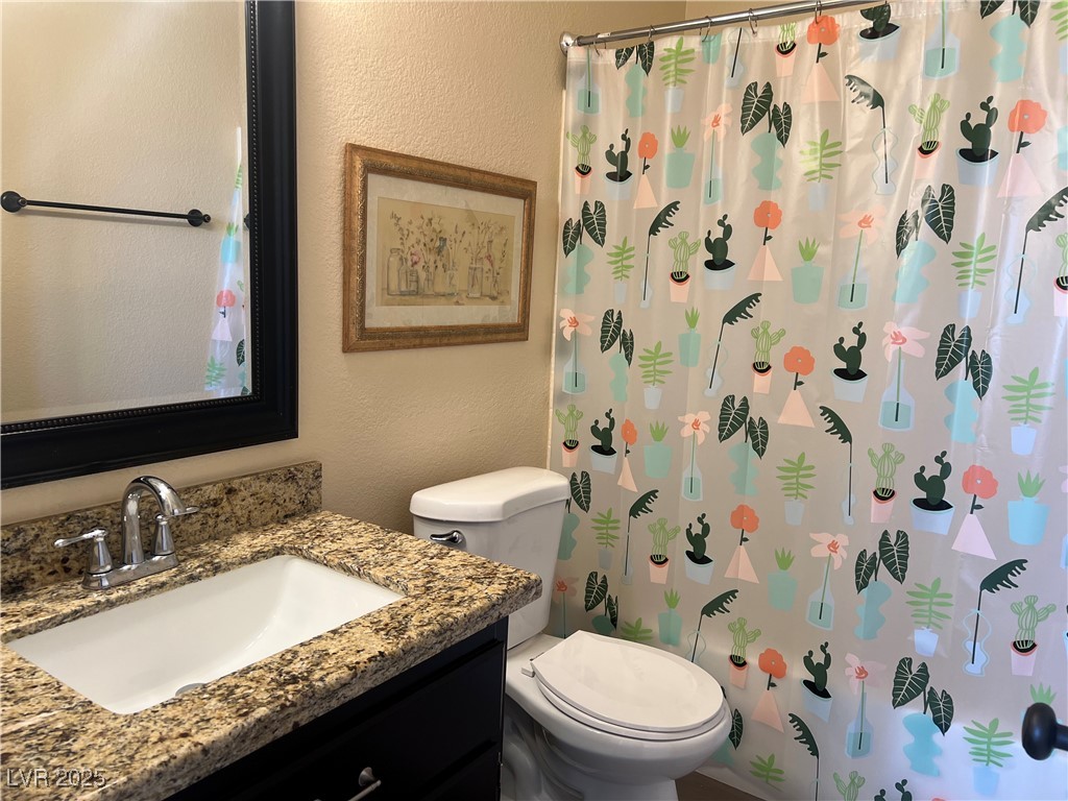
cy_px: 400
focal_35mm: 26
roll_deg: -2.1
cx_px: 534
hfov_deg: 67.3
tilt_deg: -9.3
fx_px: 802
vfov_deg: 53.1
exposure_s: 1/60
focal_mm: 5.7
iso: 80
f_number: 1.5
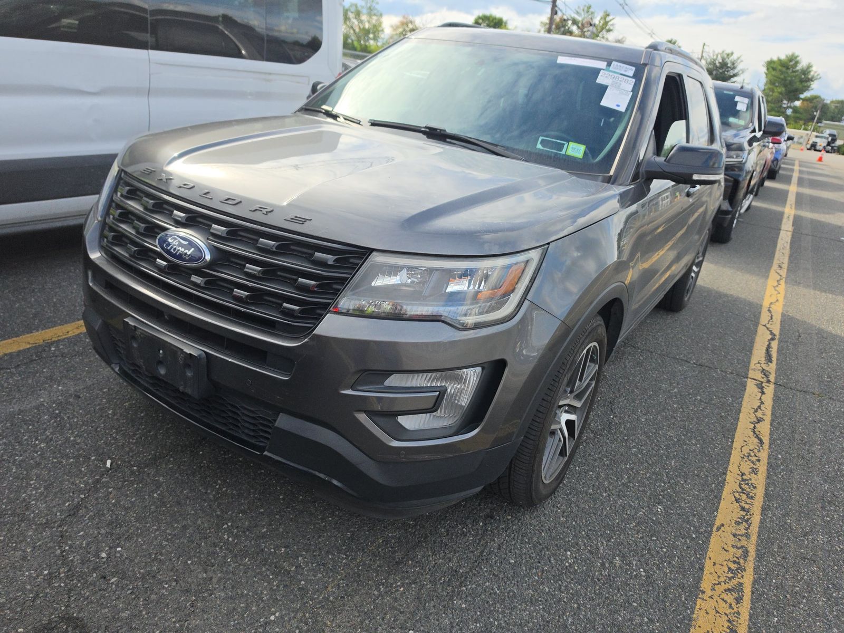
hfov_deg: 73.9
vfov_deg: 58.9
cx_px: 422
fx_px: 561
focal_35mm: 23
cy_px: 316
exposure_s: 1/5151
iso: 64
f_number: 1.4
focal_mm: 6.5
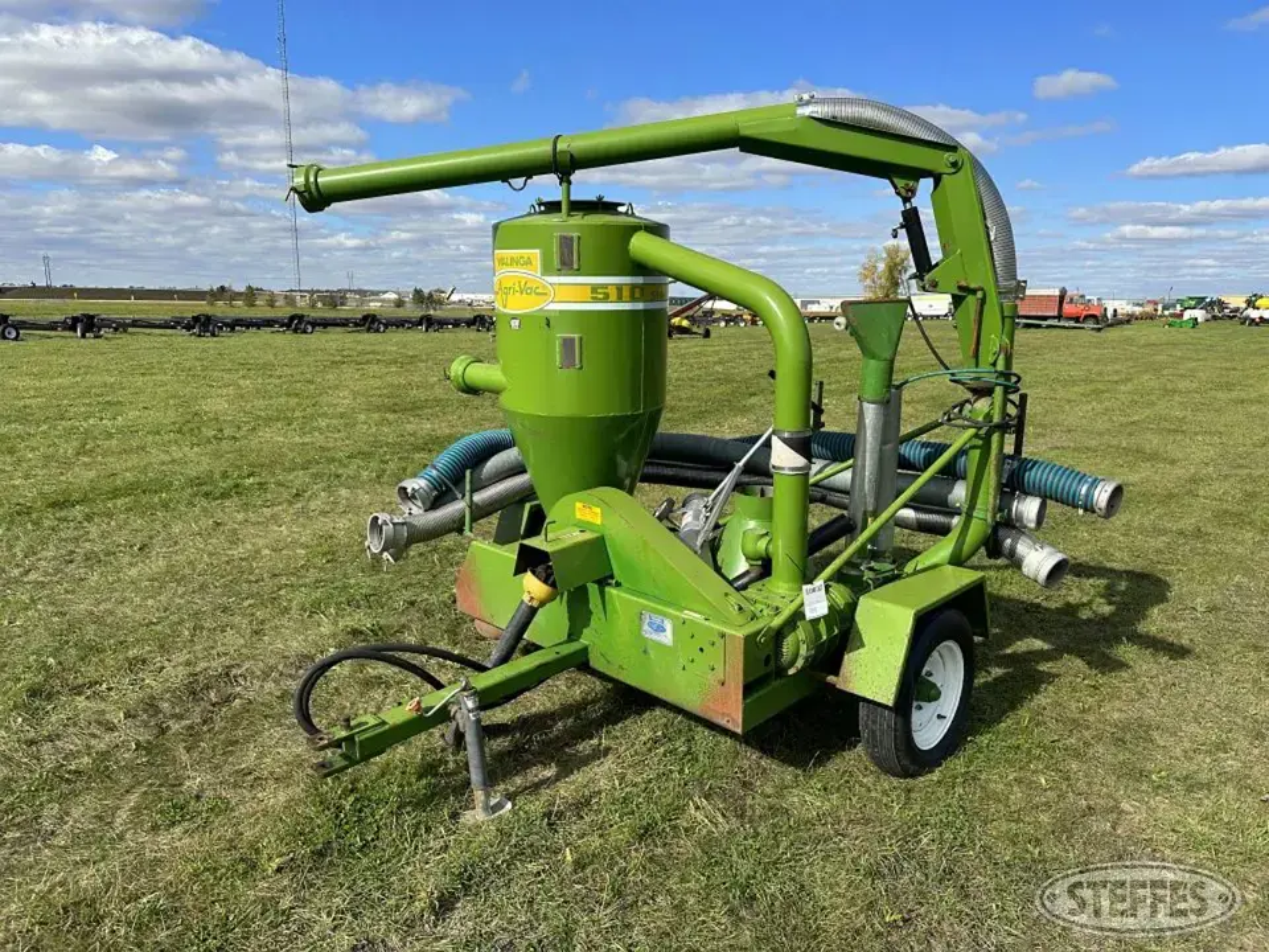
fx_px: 880
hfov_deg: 71.6
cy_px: 476
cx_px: 634
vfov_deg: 56.8
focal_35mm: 24
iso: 80
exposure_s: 1/5000
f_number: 1.78
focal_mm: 6.86
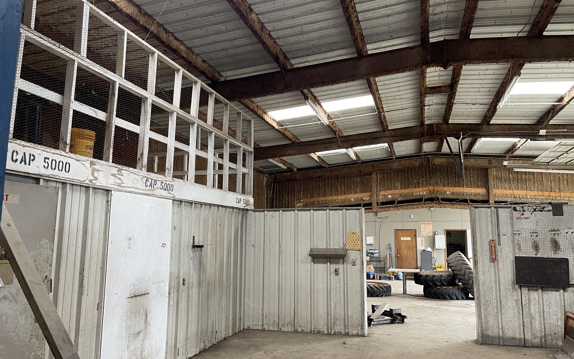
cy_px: 178
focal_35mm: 27
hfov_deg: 68.4
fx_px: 422
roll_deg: -0.7
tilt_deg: +8.7
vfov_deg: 46.0
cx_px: 289
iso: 125
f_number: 1.6
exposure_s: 1/73
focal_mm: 5.1
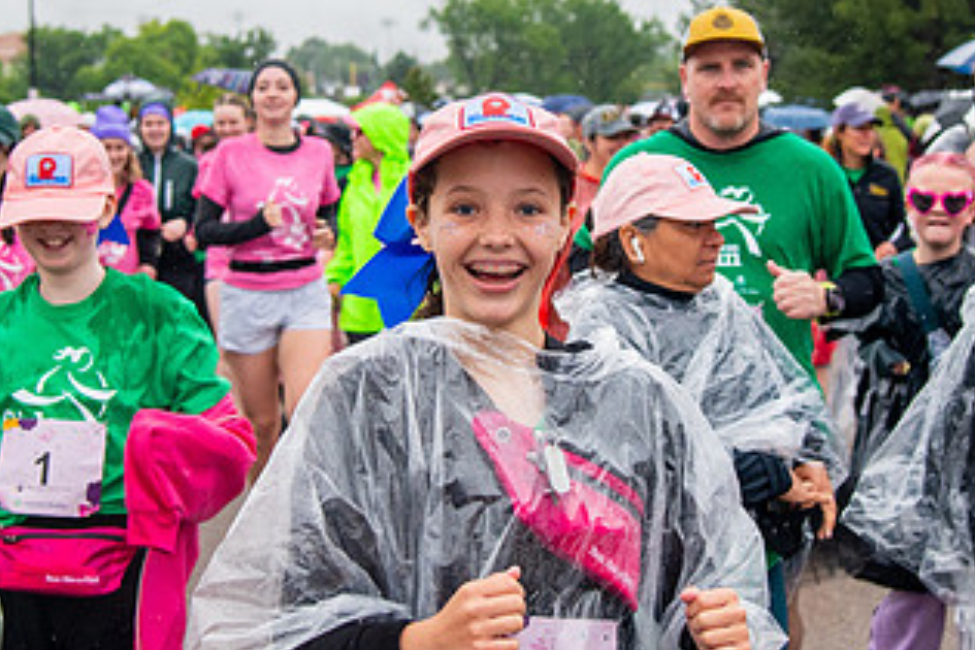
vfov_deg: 16.2
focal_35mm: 84
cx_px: 461
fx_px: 2275
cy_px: 167
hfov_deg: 24.2
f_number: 4
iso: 1600
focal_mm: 34
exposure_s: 1/1600
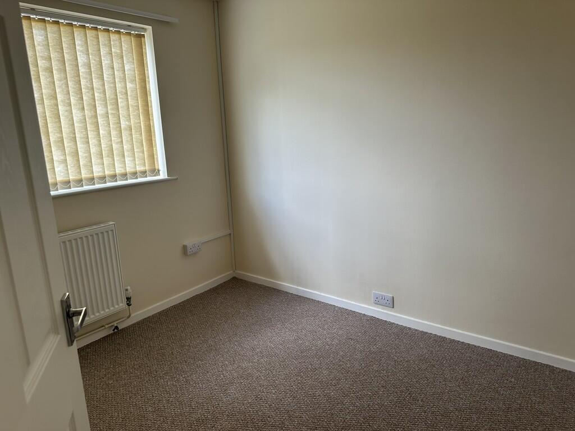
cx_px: 288
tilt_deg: -12.0
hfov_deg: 71.6
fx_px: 399
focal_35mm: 24
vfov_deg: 56.8
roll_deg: +1.4
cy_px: 216
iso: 80
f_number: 1.78
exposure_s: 1/121
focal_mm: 6.86
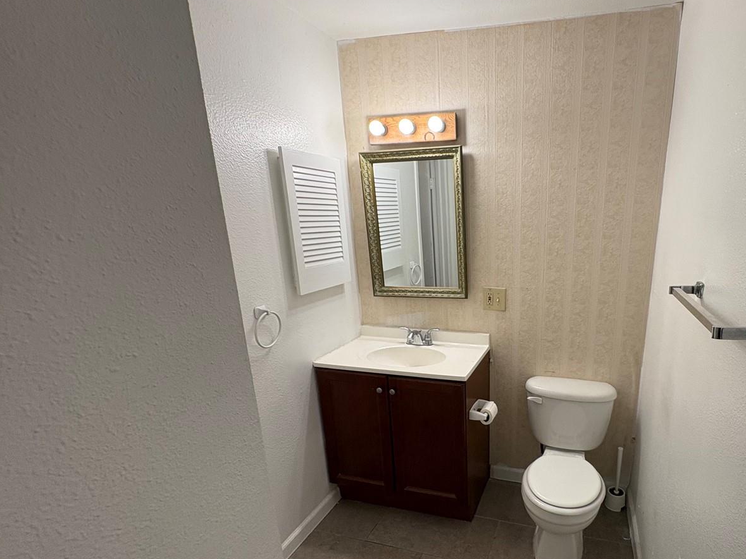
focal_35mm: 19
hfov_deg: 82.1
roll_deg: +1.4
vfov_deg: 68.1
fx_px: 409
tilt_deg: -14.2
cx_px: 490
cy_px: 329
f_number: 2.2
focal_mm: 2.22
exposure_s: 1/120
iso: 125
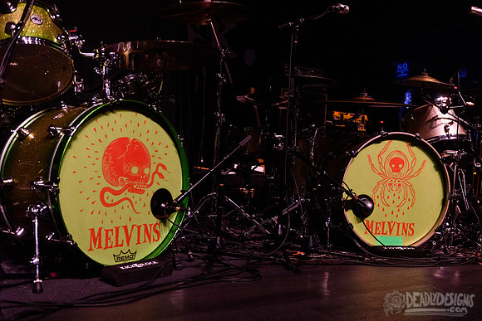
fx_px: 511
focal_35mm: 38
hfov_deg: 50.5
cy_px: 175
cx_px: 251
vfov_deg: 34.9
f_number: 3.2
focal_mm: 35
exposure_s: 1/100
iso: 3200
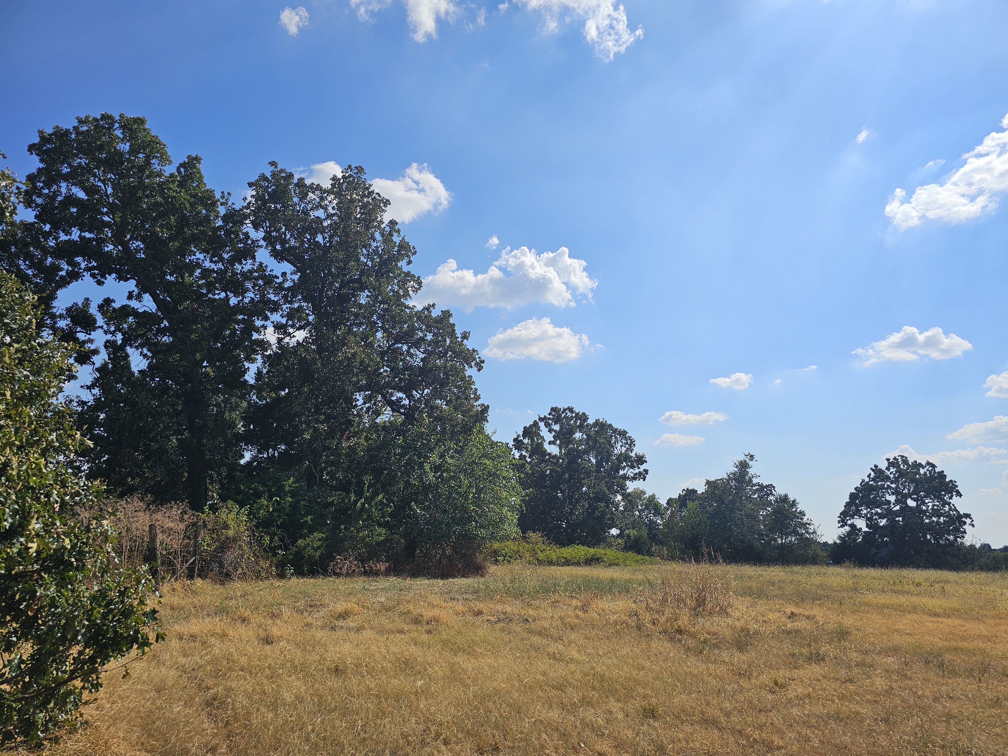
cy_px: 378
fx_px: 670
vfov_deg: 58.9
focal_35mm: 23
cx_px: 504
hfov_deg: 73.9
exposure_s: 1/1449
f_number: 1.7
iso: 10
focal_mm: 6.3
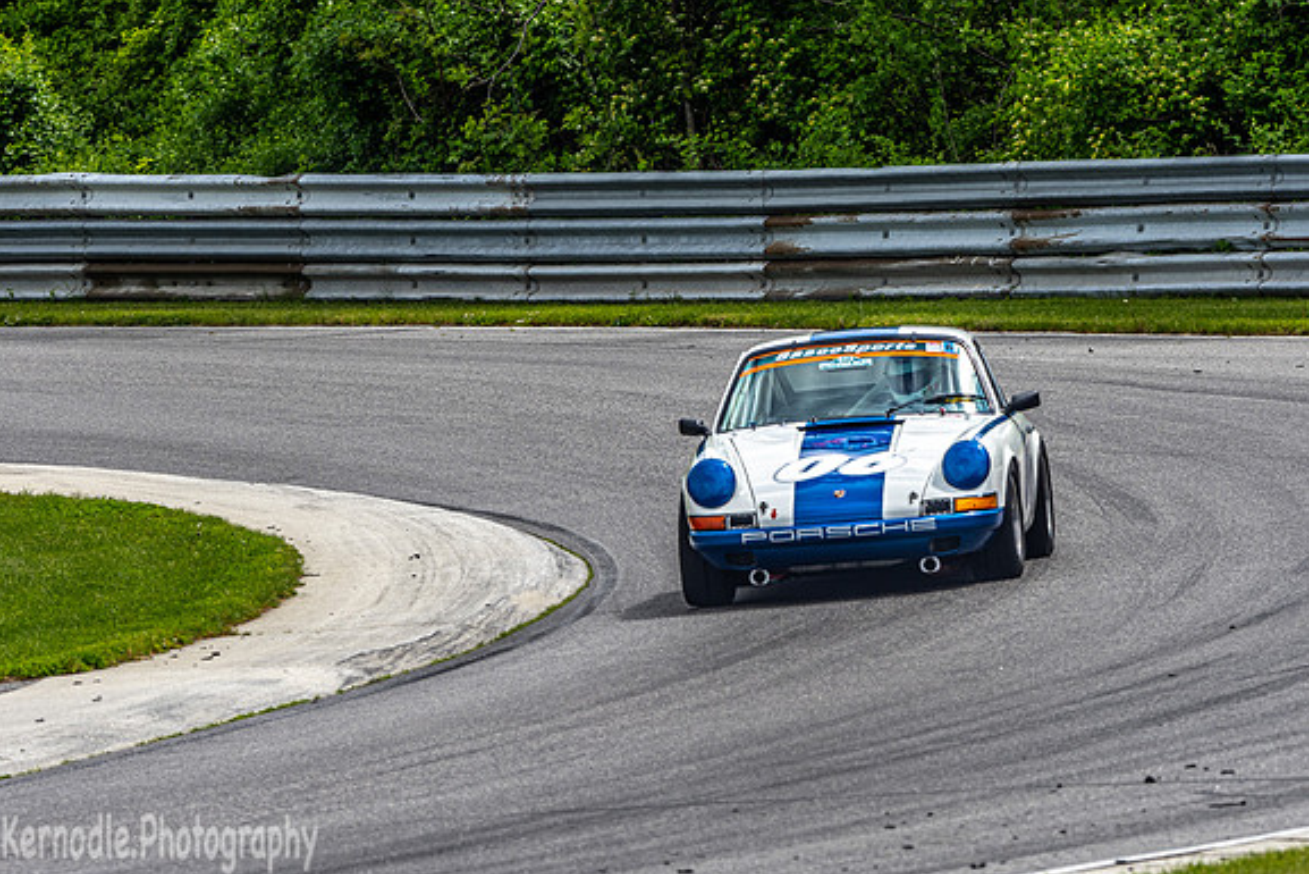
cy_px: 394
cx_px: 653
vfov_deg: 2.2
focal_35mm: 628
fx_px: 22839
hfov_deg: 3.3
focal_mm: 300
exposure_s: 1/320
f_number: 8
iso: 64
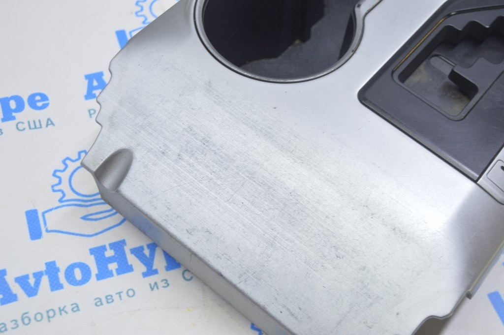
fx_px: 755
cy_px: 168
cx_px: 252
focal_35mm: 54
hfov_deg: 36.9
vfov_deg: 25.0
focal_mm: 36
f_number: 5.6
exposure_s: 1/20
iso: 400
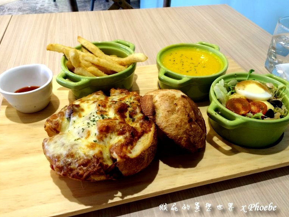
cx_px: 146
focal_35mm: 30
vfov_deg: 46.8
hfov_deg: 60.0
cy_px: 110
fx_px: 251
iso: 100
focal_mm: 4.15
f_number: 2.2
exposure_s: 1/30
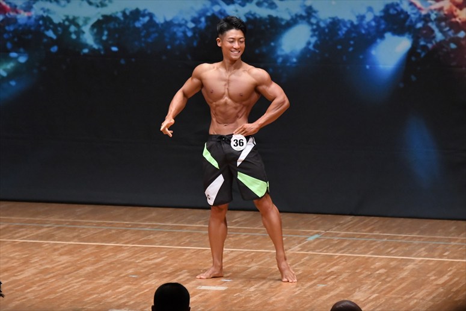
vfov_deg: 4.8
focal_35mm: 285
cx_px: 233
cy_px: 156
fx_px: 3687
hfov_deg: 7.2
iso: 6400
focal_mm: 190
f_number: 5.6
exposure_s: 1/400
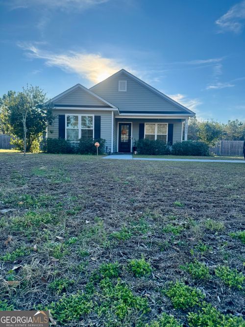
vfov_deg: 71.6
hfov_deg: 56.8
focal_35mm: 24
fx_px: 227
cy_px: 164
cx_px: 122
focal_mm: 6.76
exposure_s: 1/2105
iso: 80
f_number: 1.78
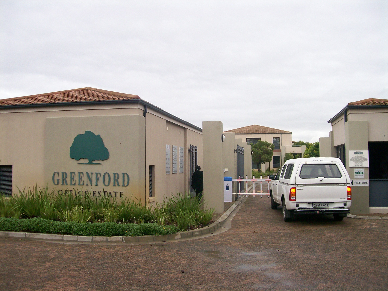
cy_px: 146
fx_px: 403
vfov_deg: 39.6
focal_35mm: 36
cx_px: 194
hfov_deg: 51.4
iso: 80
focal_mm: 6
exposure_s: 1/451
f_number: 2.7
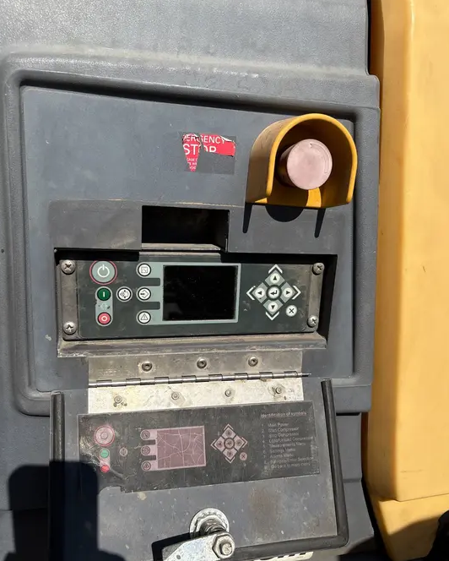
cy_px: 303
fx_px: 465
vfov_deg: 62.1
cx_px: 227
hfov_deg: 51.6
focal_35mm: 28
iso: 80
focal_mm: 5.96
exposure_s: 1/7813
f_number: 1.6
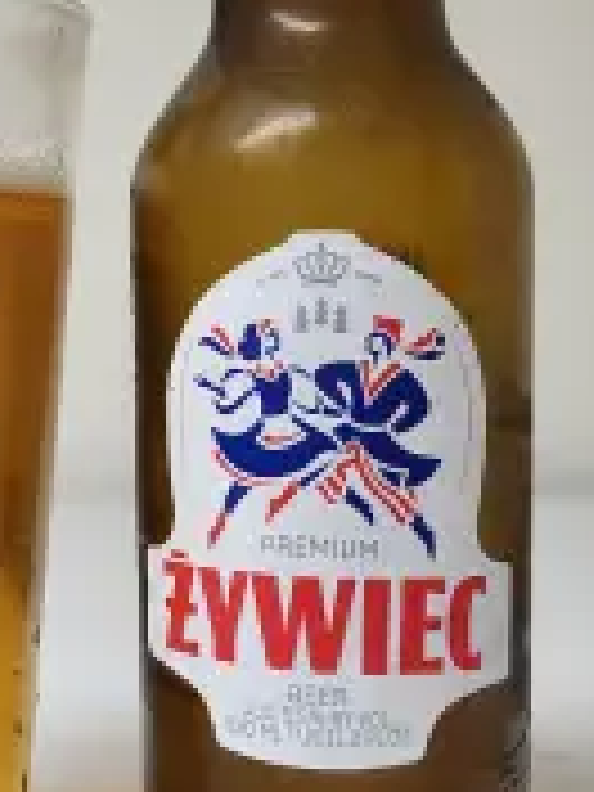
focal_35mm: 59
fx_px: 1350
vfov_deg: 32.5
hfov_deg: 24.2
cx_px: 76
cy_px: 279
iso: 250
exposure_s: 1/120
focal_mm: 5.4
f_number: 1.8
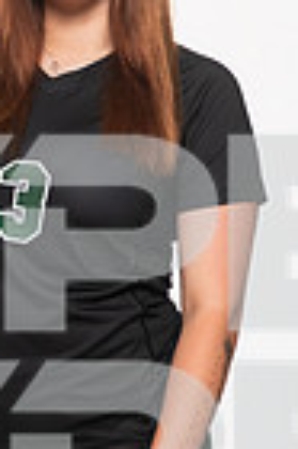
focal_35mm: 187
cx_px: -26
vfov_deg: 10.9
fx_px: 2327
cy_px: 462
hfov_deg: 7.3
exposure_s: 1/320
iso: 800
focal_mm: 58
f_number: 7.1
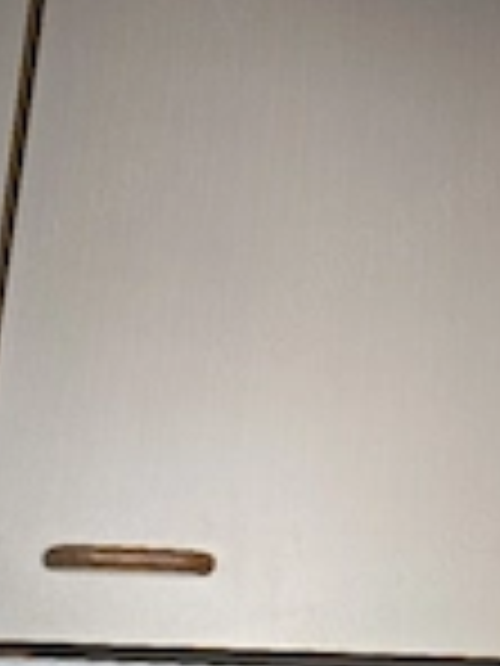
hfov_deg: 23.1
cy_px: 320
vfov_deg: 31.2
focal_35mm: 62
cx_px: 441
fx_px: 1194
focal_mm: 6.3
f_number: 1.7
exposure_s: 1/101
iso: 200
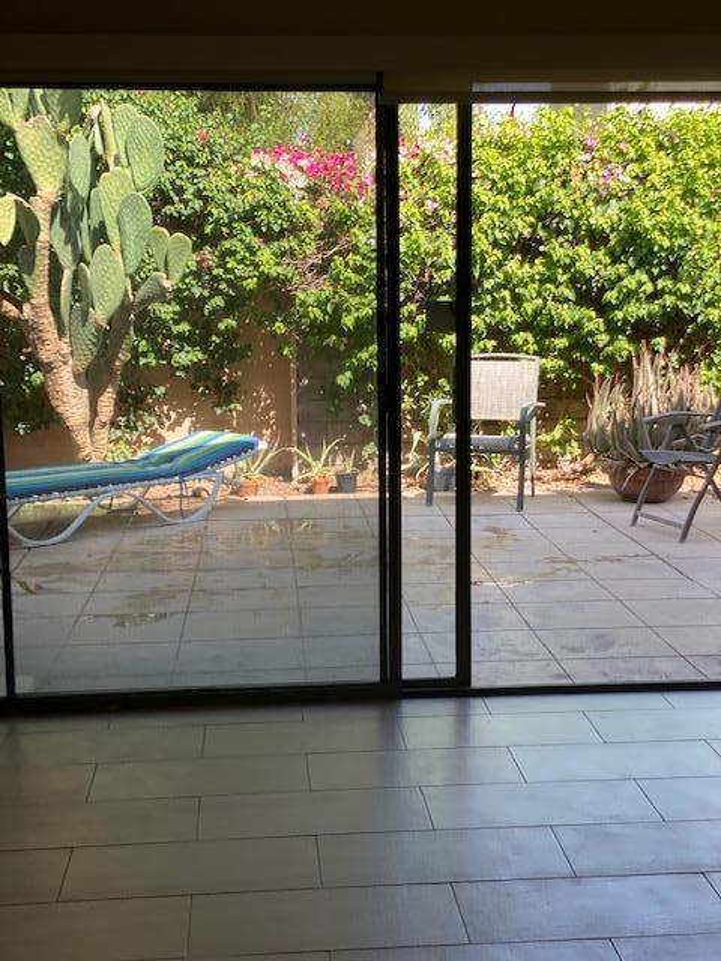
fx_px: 1444
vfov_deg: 36.8
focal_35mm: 52
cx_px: 360
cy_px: 480
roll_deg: +0.3
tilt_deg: -7.1
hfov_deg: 28.0
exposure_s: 1/233
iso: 25
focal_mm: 6
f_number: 2
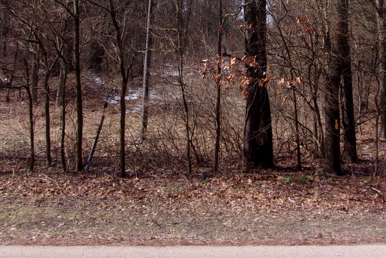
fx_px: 579
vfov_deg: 24.0
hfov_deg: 35.8
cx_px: 303
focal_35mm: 54
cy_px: 0
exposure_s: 1/75
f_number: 10.8
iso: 80
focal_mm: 5.1
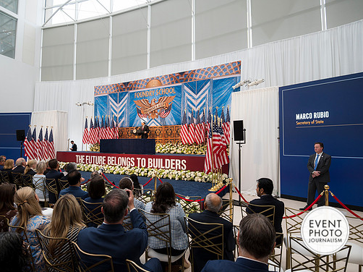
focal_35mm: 20
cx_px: 164
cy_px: 139
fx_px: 210
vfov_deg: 65.9
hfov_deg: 81.6
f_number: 4
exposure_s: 1/160
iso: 320
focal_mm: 18
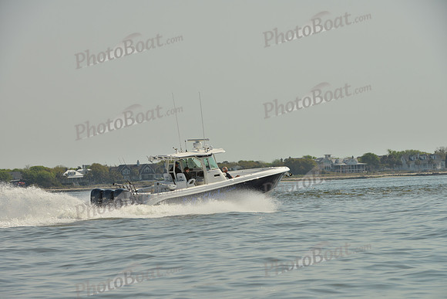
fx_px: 2608
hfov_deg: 9.8
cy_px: 150
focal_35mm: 210
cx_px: 224
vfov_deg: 6.5
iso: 200
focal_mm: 210
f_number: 11
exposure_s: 1/640
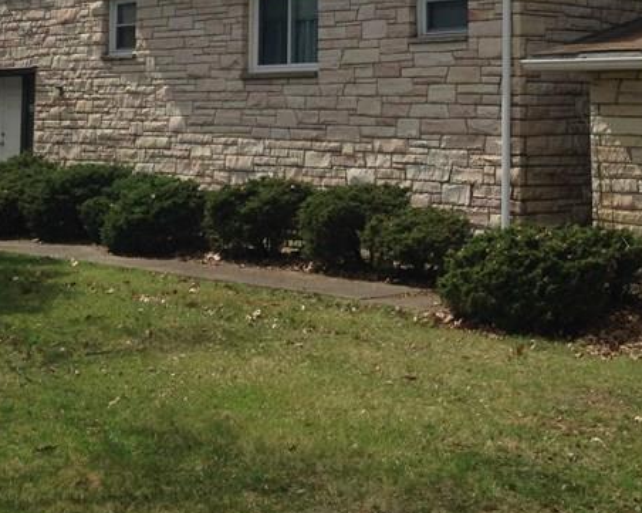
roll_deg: -0.3
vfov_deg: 20.3
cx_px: 337
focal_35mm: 73
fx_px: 1386
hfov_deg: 26.1
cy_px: 10
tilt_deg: +2.8
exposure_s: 1/1550
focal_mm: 4.12
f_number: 2.4
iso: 50
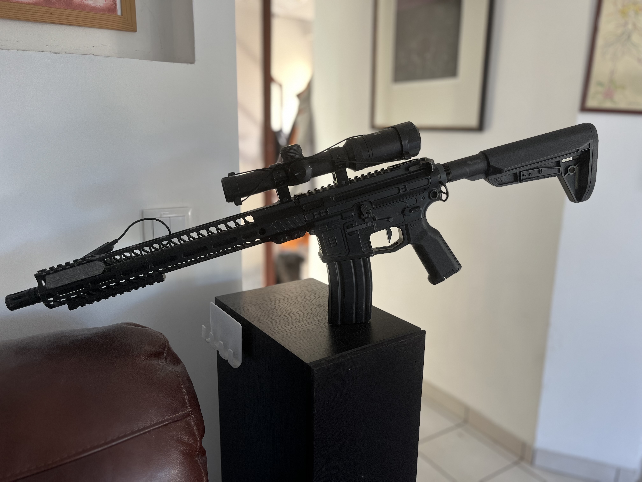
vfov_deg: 53.1
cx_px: 321
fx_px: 482
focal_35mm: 26
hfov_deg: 67.3
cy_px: 241
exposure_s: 1/50
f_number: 1.6
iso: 100
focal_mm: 5.1
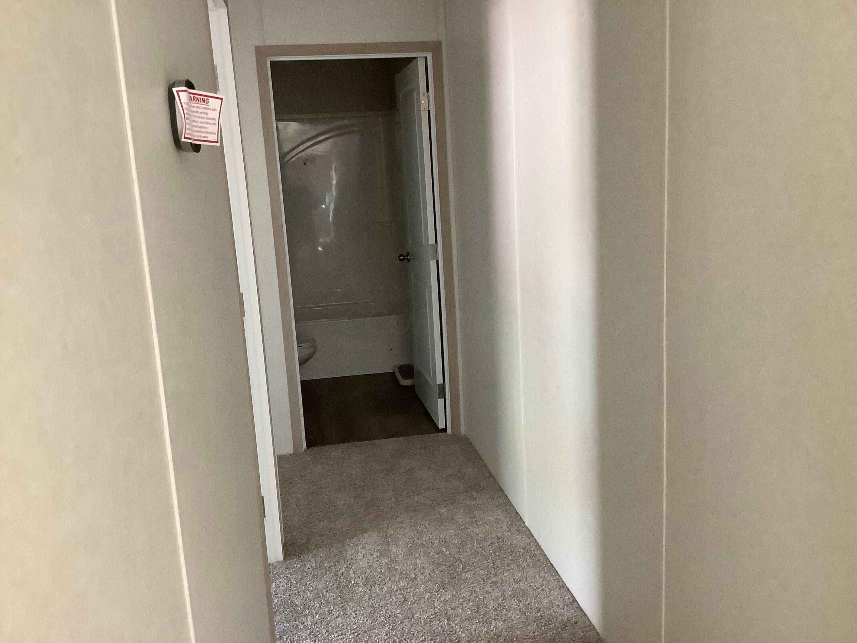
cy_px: 322
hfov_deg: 58.4
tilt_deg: -10.6
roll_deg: +3.4
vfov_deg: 45.4
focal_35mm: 31
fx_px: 767
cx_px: 428
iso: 400
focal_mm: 3.3
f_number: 2.4
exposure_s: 1/60
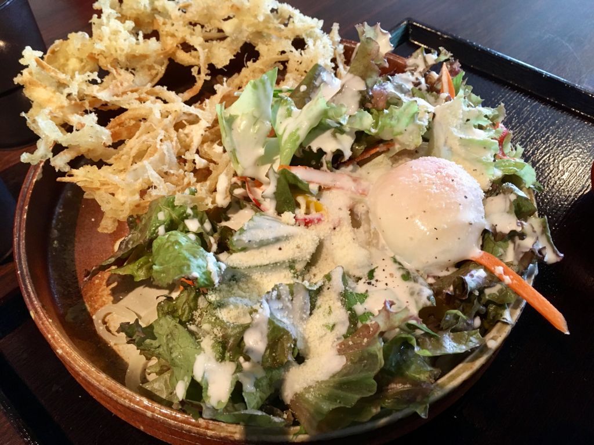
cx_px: 297
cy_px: 222
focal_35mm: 29
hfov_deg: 61.7
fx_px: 498
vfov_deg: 48.2
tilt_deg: -49.3
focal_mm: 4.15
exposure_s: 1/30
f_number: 2.2
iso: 125
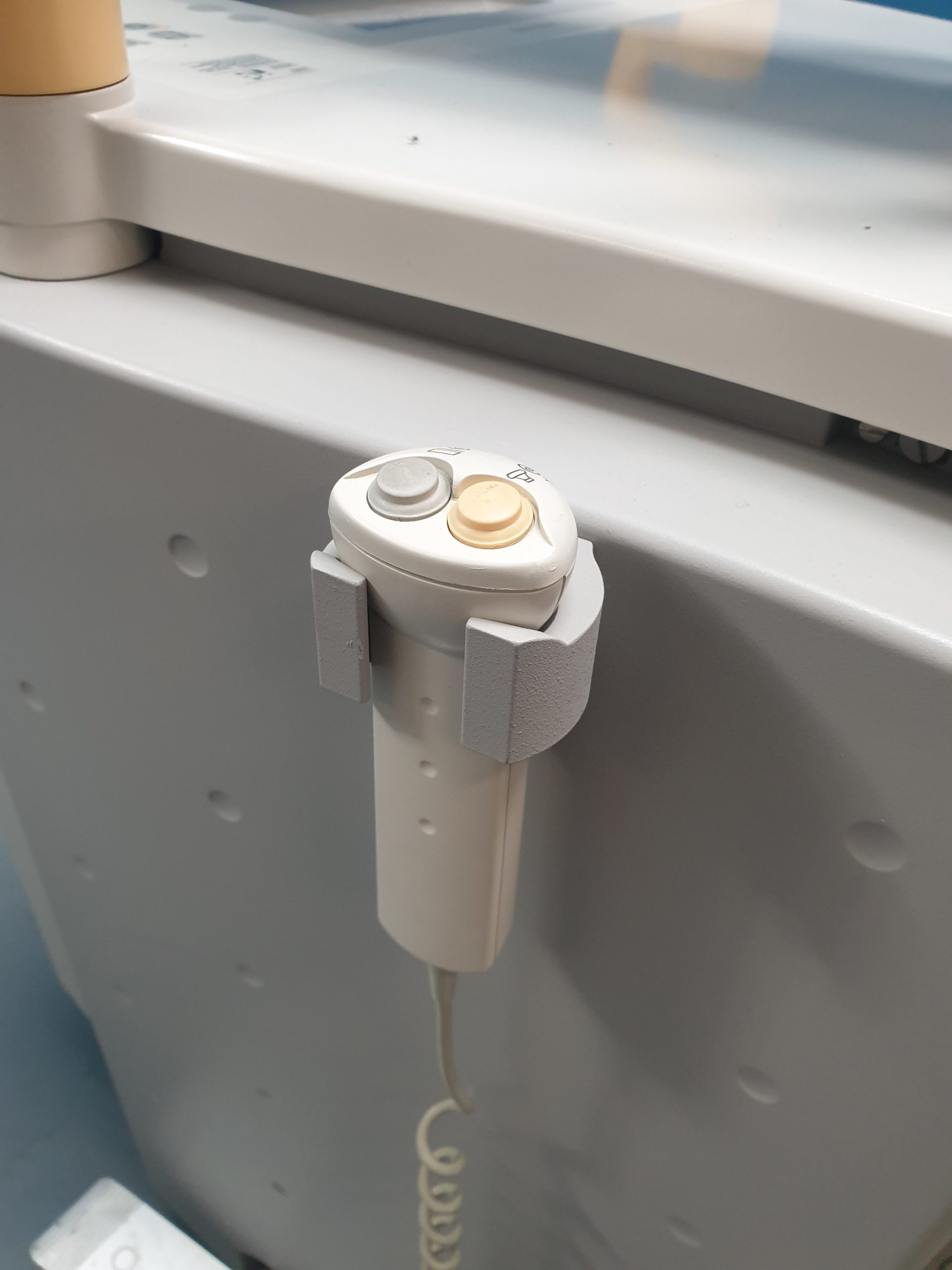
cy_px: 635
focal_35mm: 26
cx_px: 476
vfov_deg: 67.3
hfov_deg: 53.1
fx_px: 953
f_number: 2.4
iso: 160
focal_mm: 4.3
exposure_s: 1/50
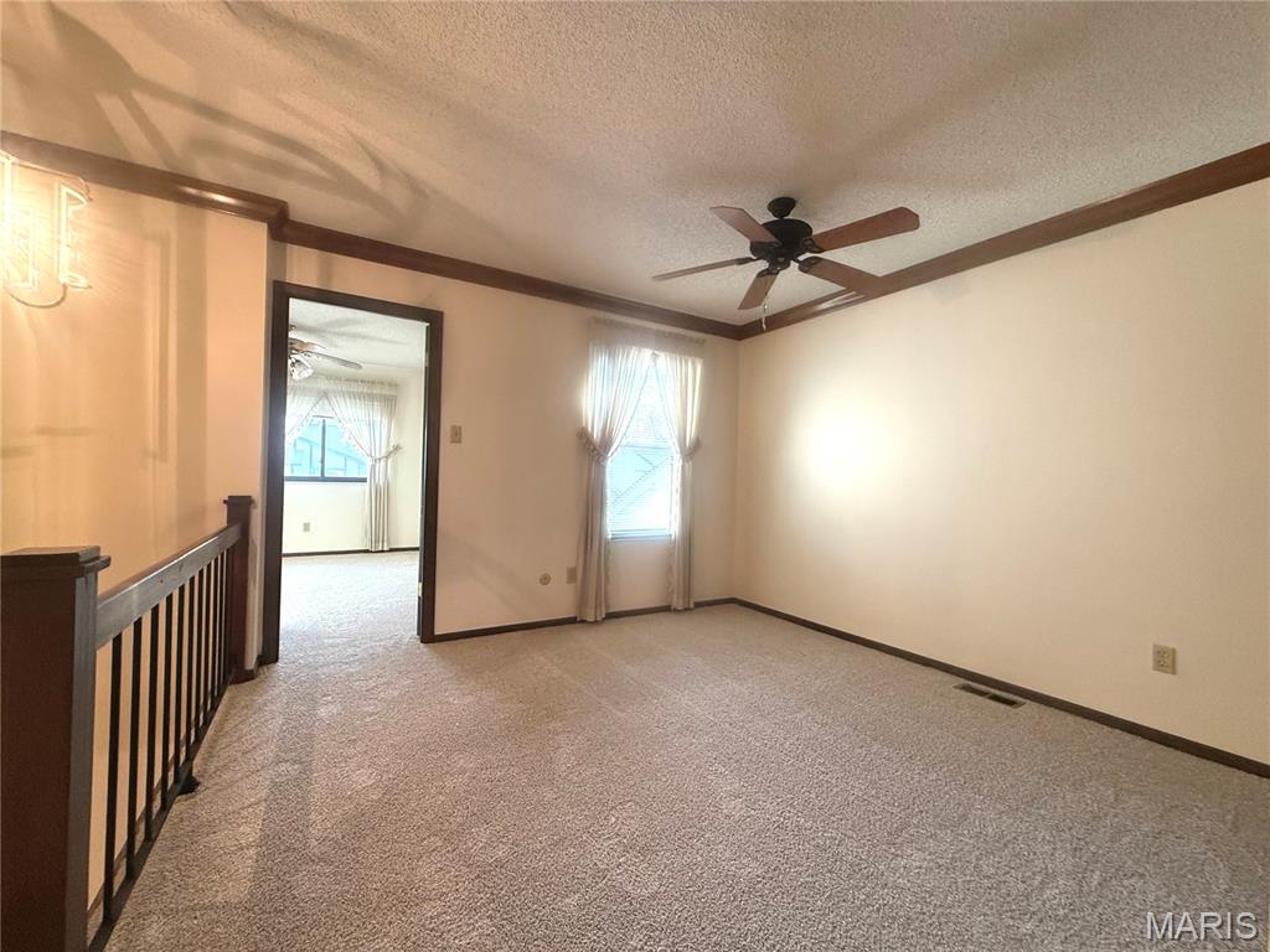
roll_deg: -1.3
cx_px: 635
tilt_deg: +0.6
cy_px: 476
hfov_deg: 102.1
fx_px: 514
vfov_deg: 85.7
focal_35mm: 14
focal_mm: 2.22
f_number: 2.2
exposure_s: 1/120
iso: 320
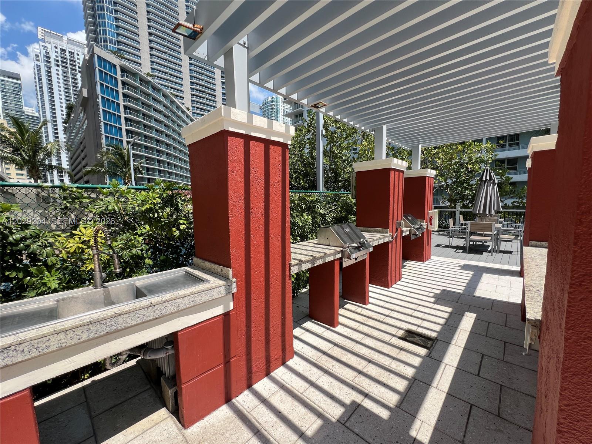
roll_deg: +1.1
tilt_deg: -6.0
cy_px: 222
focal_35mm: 13
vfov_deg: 89.9
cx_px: 296
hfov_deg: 106.2
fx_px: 222
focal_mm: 1.57
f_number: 1.8
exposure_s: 1/927
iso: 32
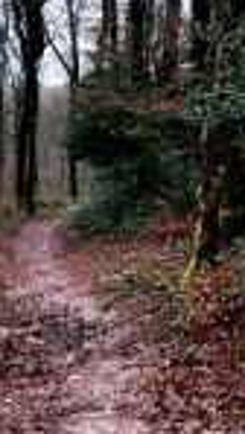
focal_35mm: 82
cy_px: 181
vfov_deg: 25.9
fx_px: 945
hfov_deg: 14.7
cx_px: 61
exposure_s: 1/120
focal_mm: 4
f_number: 1.8
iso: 50
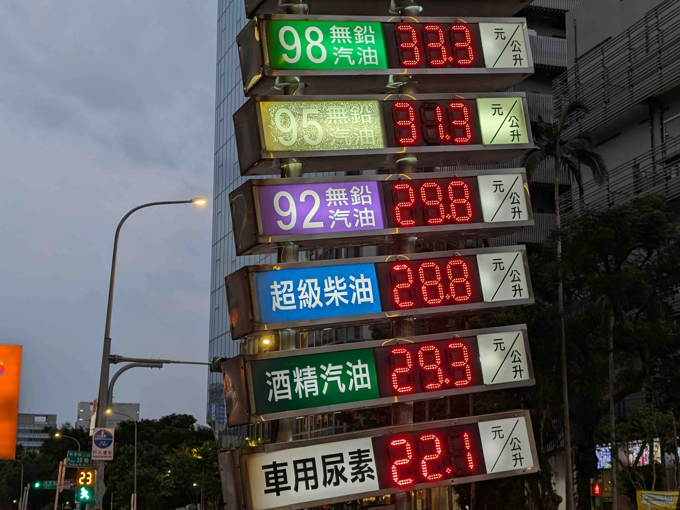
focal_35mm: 52
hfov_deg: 36.8
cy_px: 260
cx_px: 354
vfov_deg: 28.0
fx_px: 1022
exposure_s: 1/60
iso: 22
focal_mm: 6.9
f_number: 1.68
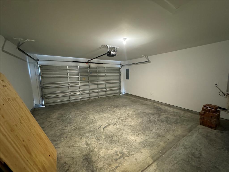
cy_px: 86
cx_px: 114
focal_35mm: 14
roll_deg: +0.9
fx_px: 93
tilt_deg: -8.0
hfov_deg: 102.1
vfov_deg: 85.7
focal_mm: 2.22
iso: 1000
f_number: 2.2
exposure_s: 1/40
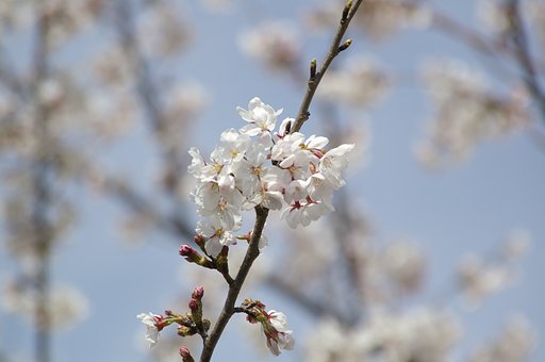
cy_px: 181
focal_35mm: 200
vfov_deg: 6.9
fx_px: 3016
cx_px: 272
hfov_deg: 10.3
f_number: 5.6
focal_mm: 133
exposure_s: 1/1000
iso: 200
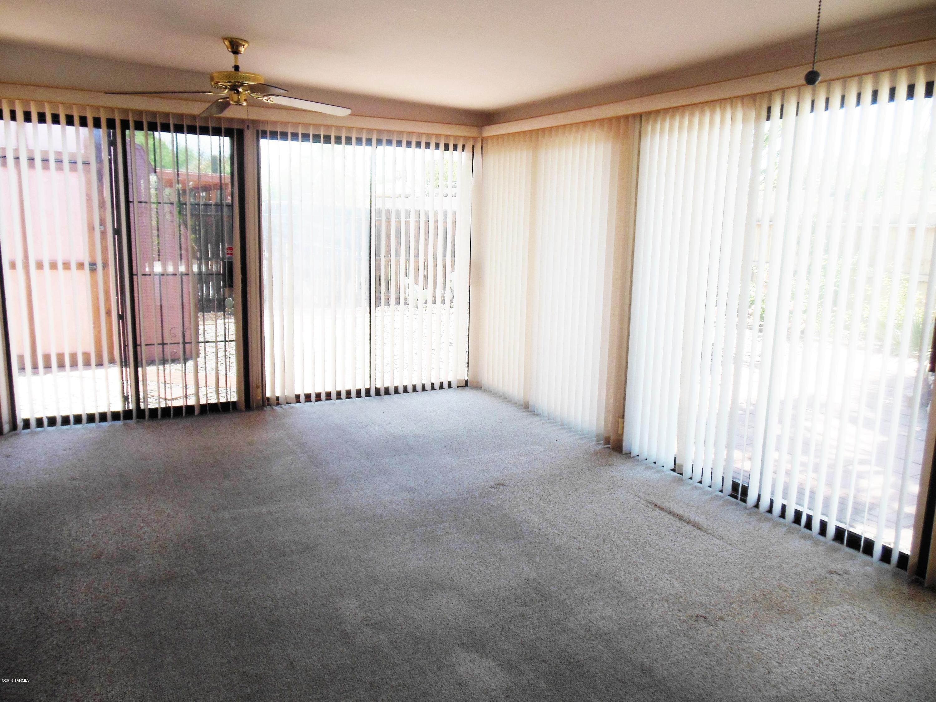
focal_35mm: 25
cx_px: 468
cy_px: 351
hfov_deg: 69.4
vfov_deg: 54.9
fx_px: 676
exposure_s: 1/320
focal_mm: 4.5
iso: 125
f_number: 3.2
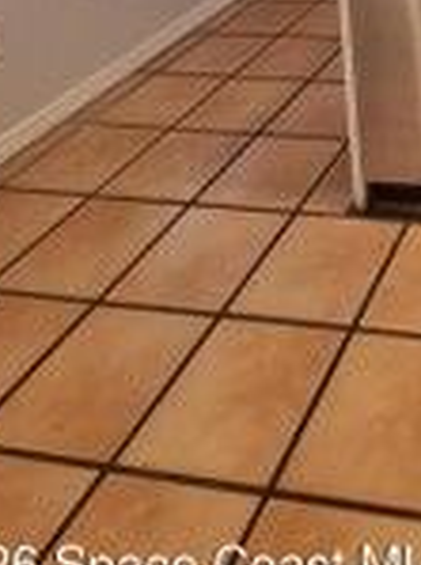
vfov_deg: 29.5
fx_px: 684
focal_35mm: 42
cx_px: 565
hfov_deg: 27.7
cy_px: -262
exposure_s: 1/40
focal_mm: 1.74
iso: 100
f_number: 2.2
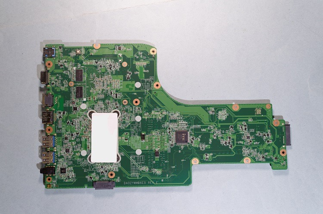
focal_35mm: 33
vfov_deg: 39.9
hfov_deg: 57.3
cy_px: 107
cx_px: 162
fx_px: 296
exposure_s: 1/6
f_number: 8
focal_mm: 22
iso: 100
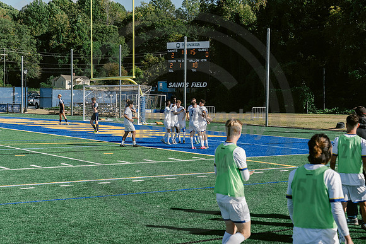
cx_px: 183
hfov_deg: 28.8
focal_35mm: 70
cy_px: 122
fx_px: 712
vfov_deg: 19.5
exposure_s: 1/2500
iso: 640
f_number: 5.6
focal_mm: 70
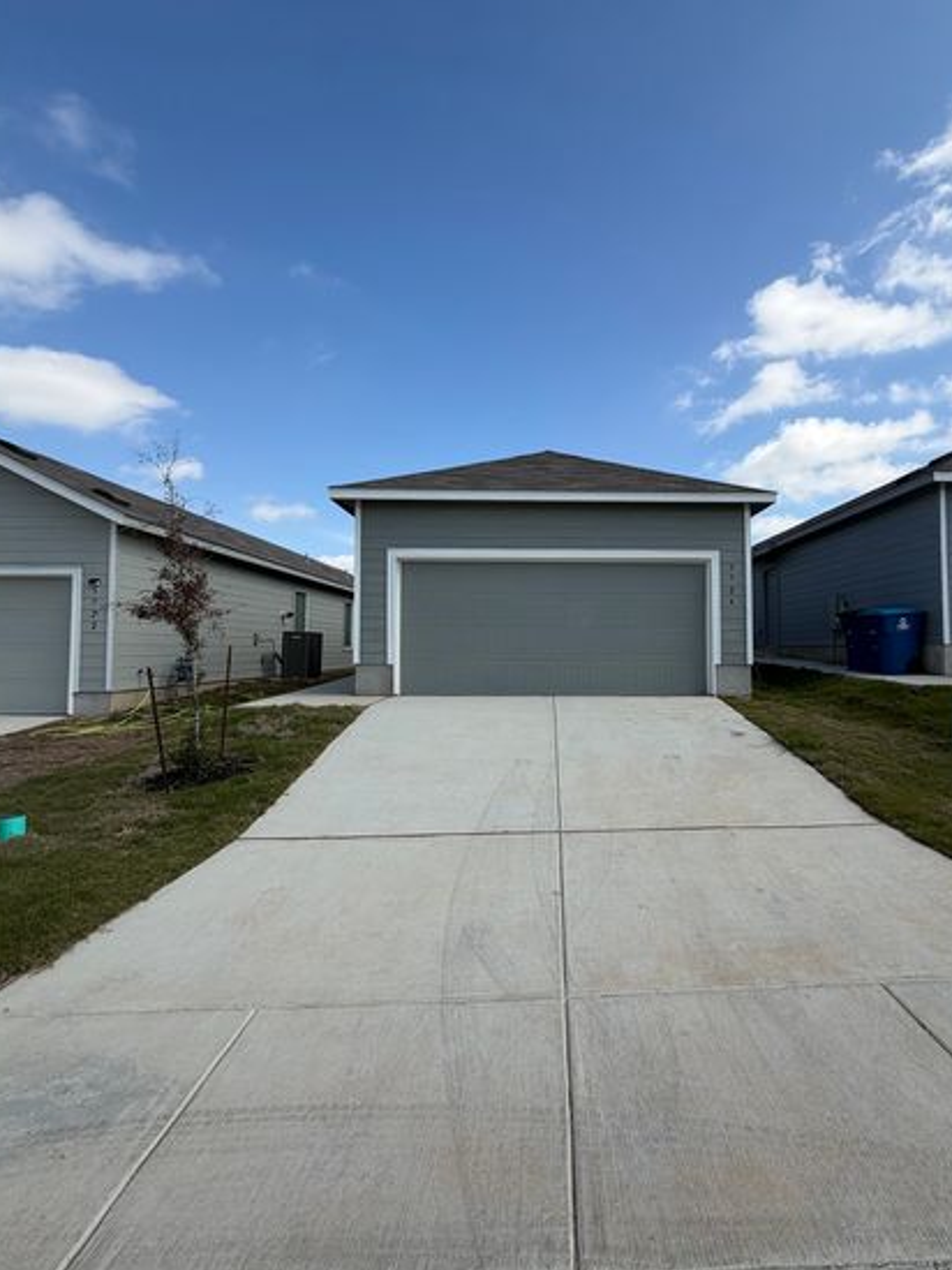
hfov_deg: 74.3
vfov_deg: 91.0
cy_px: 623
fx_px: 623
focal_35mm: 17
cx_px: 550
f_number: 2.2
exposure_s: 1/820
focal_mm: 2.22
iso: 20
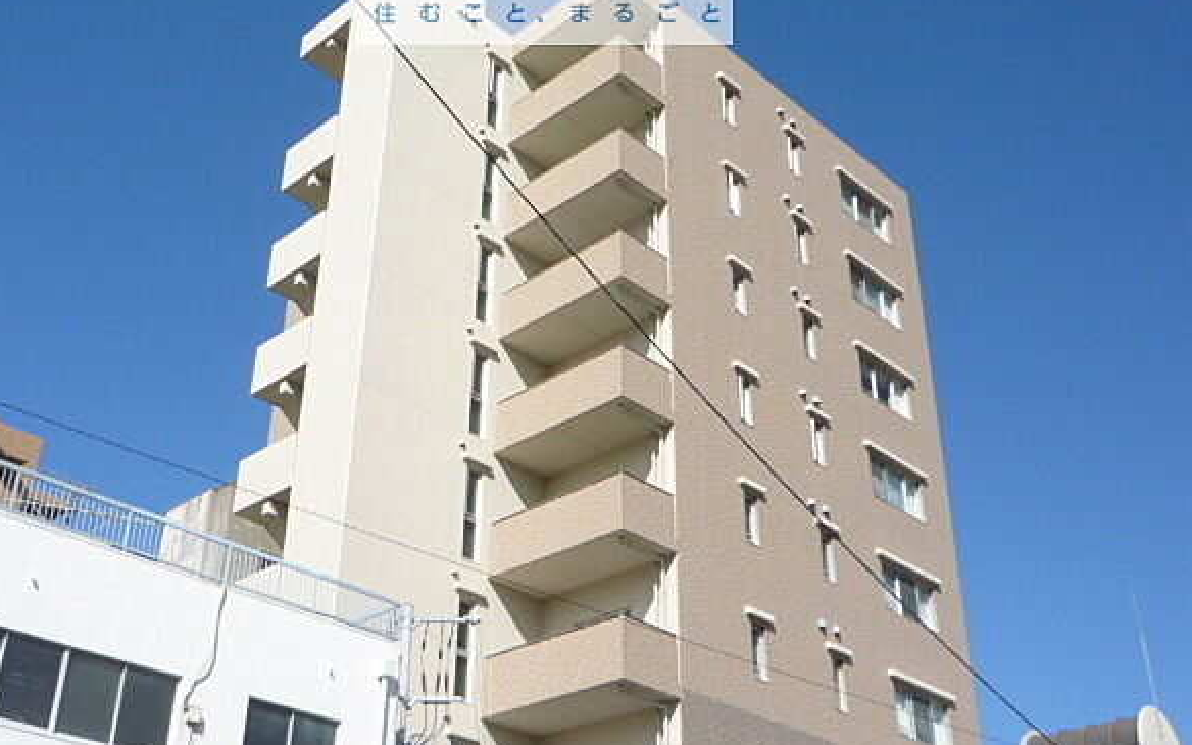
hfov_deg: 46.2
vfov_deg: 29.9
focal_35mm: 43
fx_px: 1397
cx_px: 545
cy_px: 365
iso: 100
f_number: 4.5
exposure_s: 1/800
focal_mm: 4.4
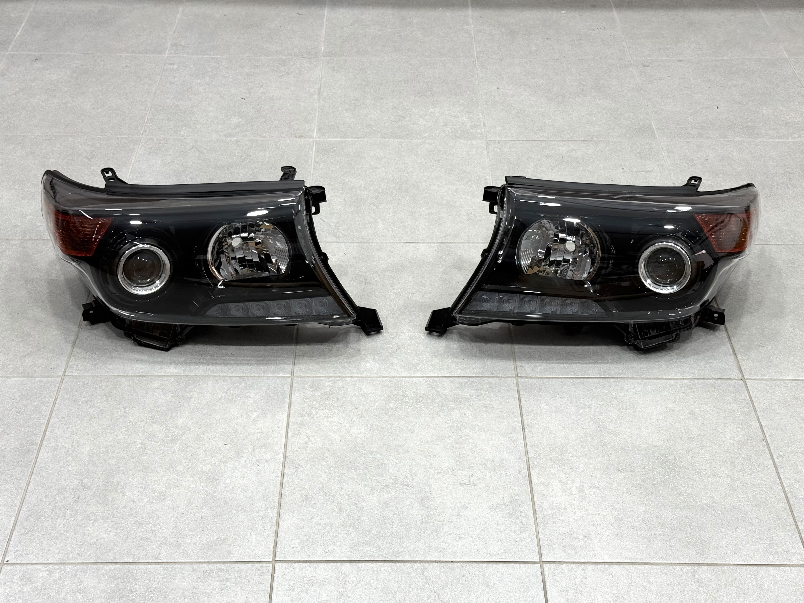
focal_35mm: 48
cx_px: 402
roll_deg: +0.0
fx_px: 1115
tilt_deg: -38.5
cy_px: 302
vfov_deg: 30.3
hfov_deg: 39.7
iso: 64
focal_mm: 6.76
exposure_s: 1/220
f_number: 1.78
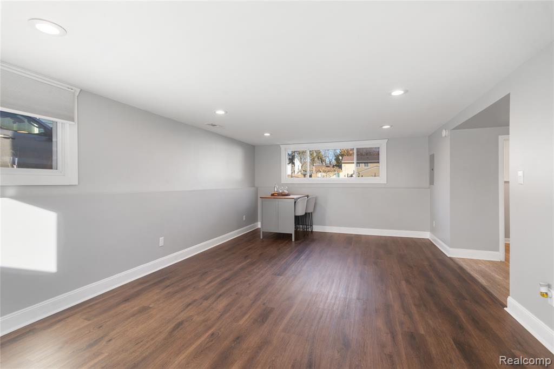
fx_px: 262
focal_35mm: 17
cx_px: 277
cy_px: 184
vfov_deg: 70.5
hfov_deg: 93.3
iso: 320
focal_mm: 17
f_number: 9
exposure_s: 1/30
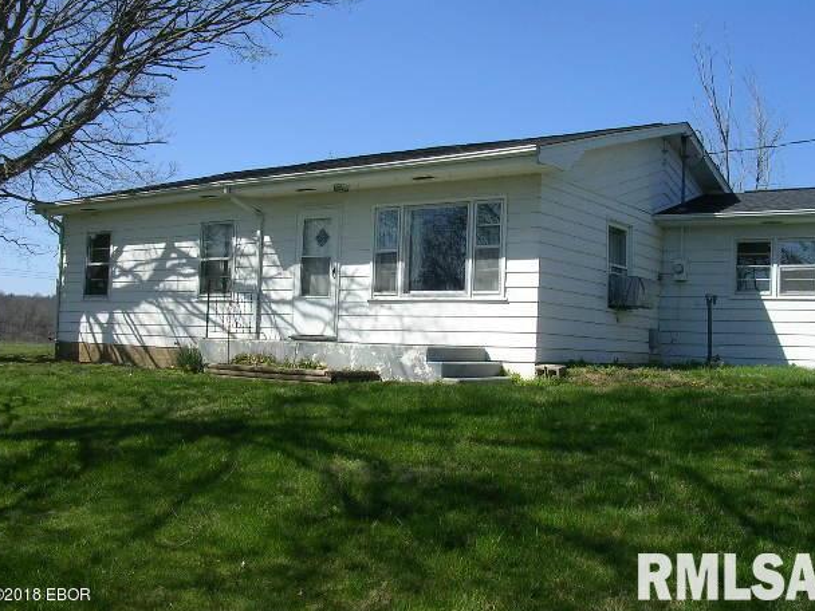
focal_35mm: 40
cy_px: 300
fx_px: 942
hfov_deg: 46.8
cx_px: 413
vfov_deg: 36.0
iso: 50
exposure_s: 1/306
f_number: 5.6
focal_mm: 5.8
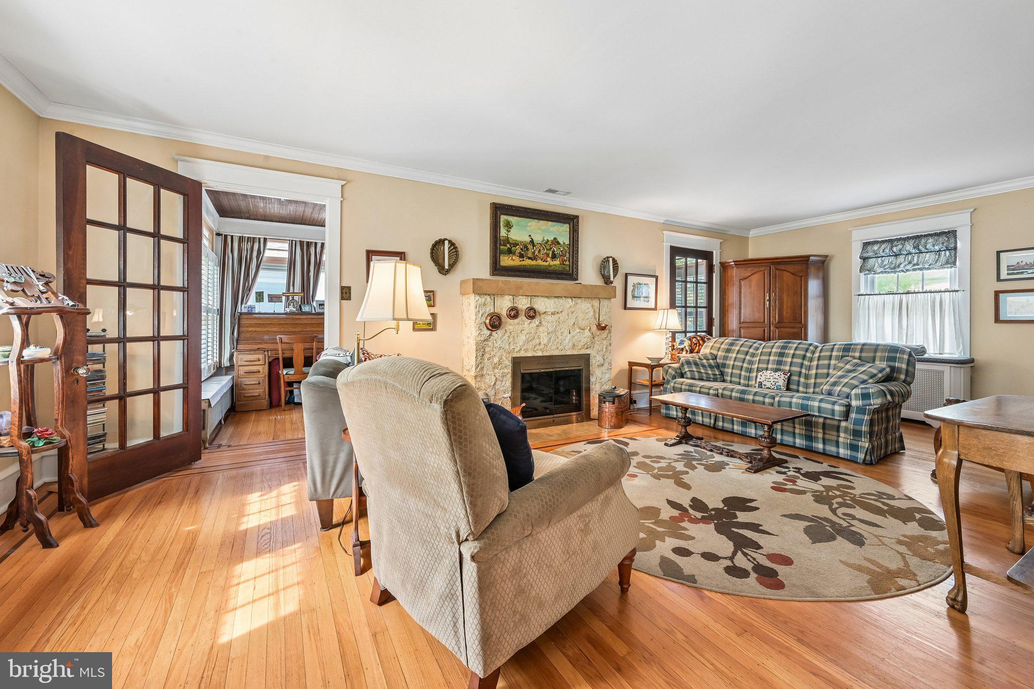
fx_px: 416
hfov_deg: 102.3
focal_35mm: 14
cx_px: 517
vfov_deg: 79.2
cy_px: 344
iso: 400
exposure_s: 1/3.33
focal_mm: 14.5
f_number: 11
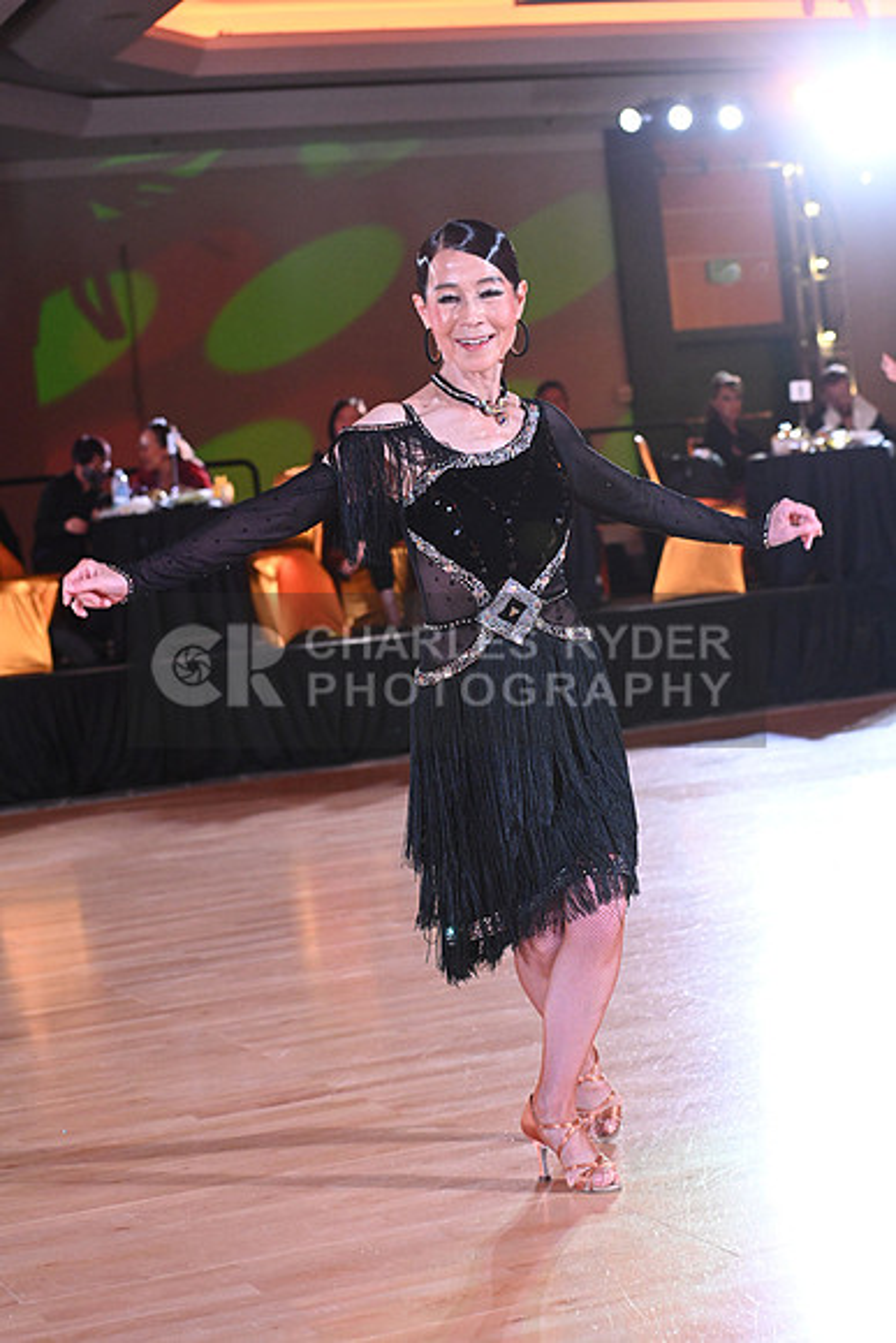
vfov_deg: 28.8
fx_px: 2612
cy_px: 672
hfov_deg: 19.5
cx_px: 448
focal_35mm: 70
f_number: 5
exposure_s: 1/400
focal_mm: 70
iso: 5000
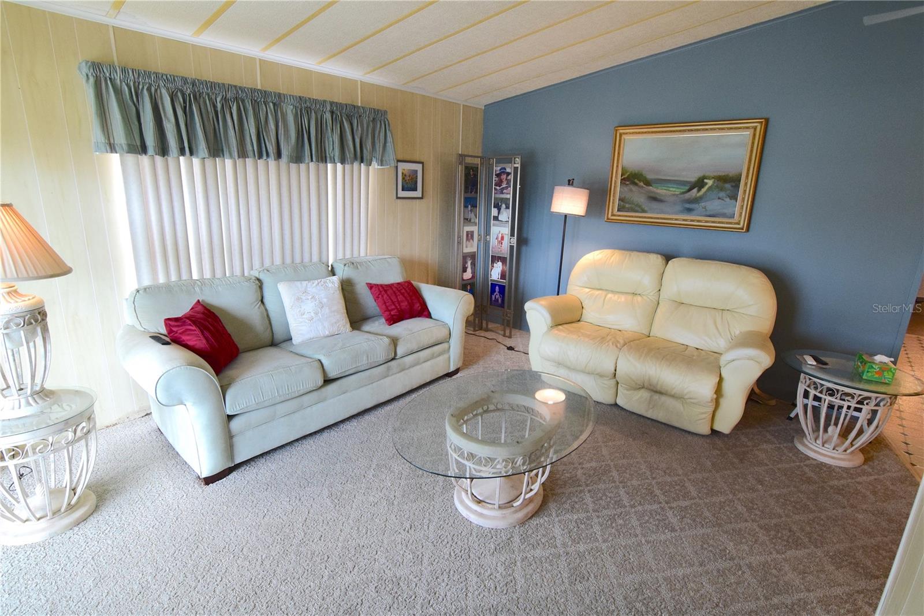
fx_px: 423
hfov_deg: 95.0
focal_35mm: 16
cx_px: 462
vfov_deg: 72.0
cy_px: 308
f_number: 8
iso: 1600
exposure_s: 1/60
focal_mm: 11
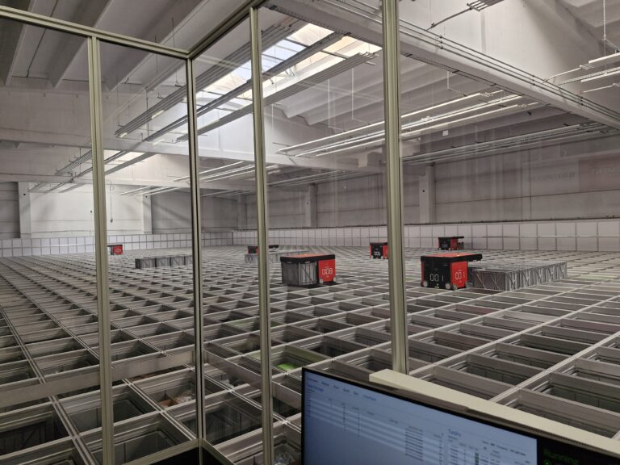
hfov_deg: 73.9
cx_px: 310
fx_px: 412
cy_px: 232
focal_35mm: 23
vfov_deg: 58.9
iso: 64
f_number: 1.8
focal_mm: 5.54
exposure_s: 1/180
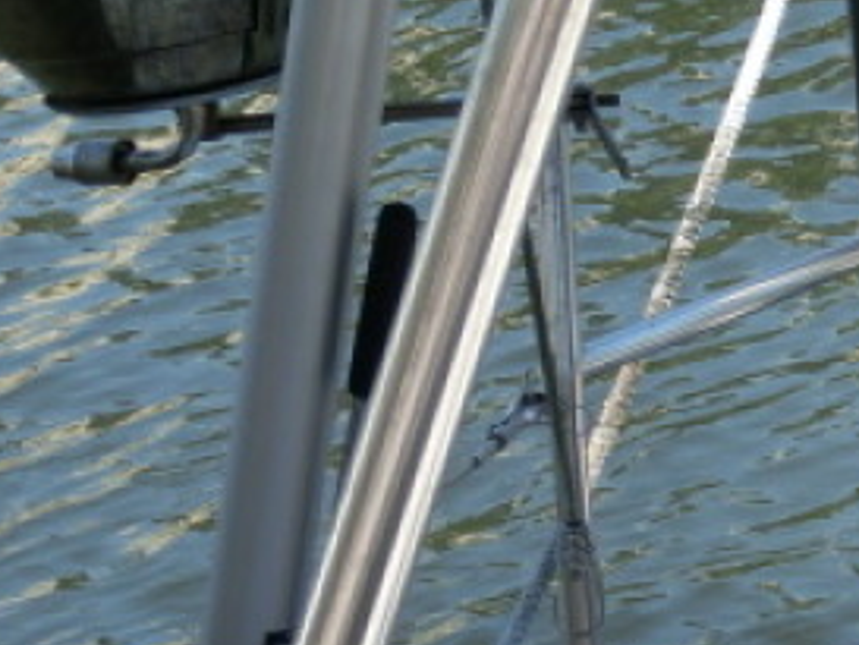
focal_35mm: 205
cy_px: 425
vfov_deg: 7.2
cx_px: 1108
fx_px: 5089
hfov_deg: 9.5
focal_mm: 12.1
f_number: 4.7
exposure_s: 1/320
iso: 80
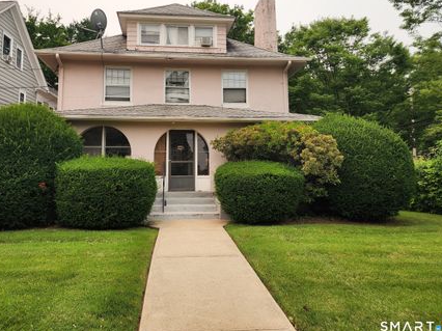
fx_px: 345
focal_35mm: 27
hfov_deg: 65.2
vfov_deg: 51.1
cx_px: 198
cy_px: 141
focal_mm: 6.4
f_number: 1.8
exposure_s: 1/767
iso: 12
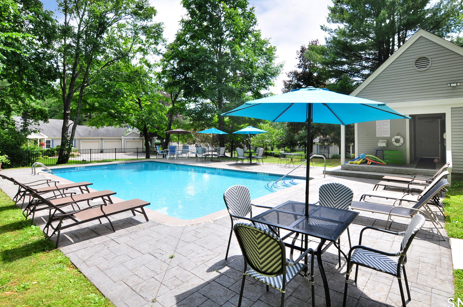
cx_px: 252
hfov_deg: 89.8
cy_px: 129
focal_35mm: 18
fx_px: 231
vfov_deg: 66.8
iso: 400
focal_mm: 10
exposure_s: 1/250
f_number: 9
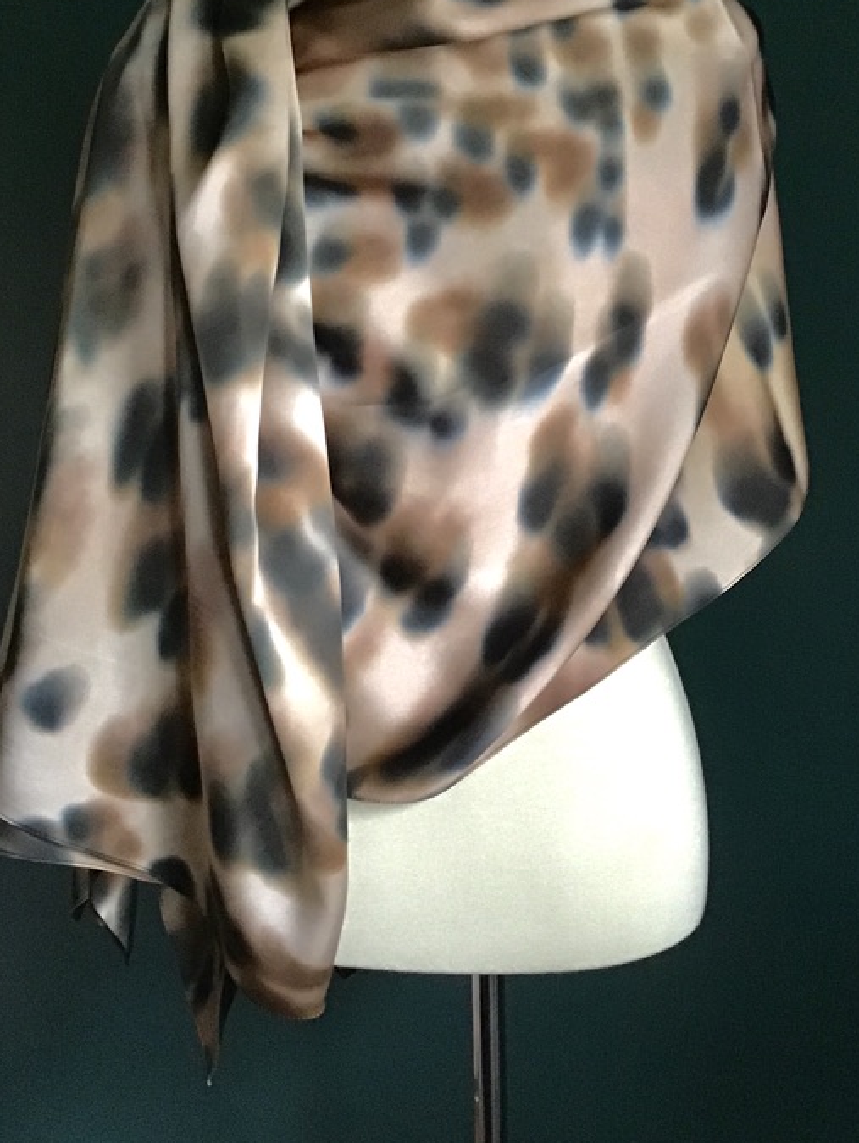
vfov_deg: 40.1
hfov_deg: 30.9
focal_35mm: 47
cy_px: 408
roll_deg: +0.5
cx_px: 474
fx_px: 1554
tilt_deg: -2.6
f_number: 2.4
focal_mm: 3.3
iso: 250
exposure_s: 1/15
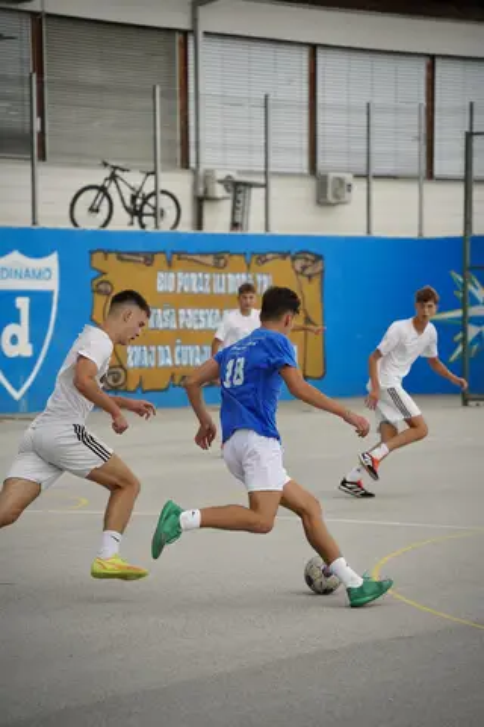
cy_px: 364
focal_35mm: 145
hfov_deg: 9.5
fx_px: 2924
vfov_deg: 14.2
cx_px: 242
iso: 2000
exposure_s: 1/1000
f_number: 5
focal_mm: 145
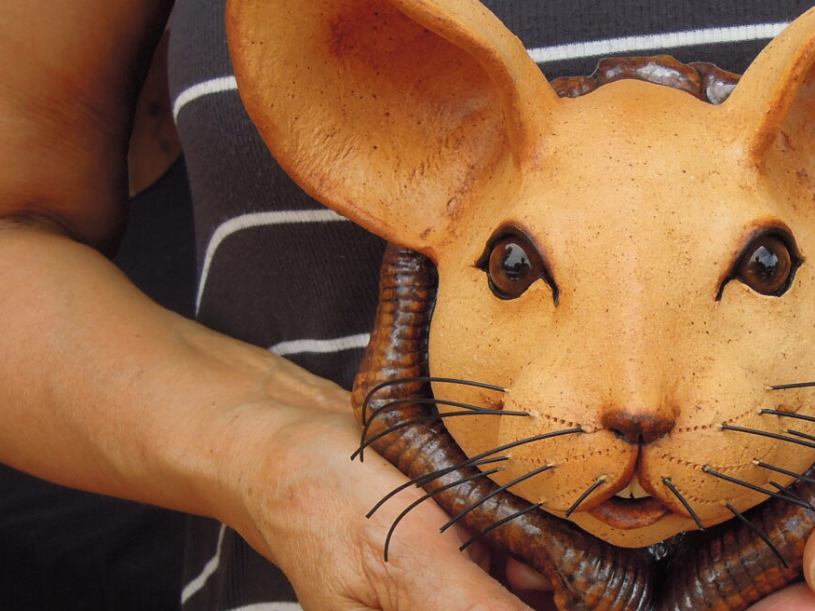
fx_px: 1860
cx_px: 620
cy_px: 395
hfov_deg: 24.4
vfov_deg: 18.6
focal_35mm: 79
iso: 160
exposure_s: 1/640
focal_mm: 8.1
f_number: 3.5
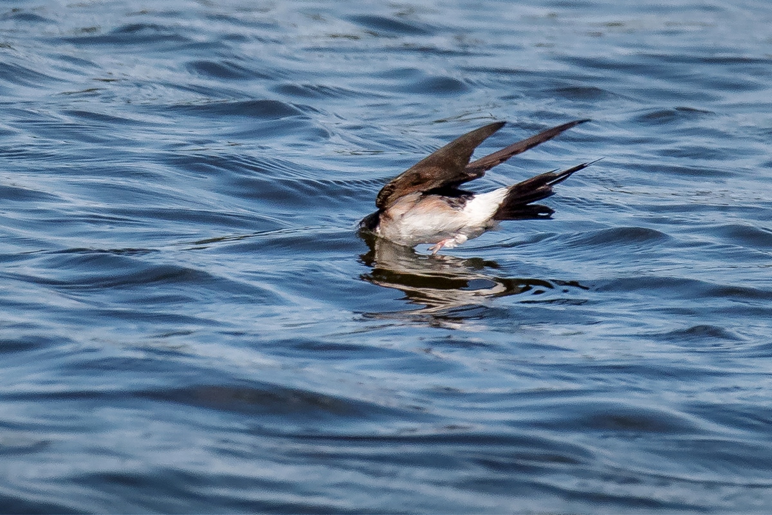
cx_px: 386
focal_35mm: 900
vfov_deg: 1.5
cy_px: 258
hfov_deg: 2.3
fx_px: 19298
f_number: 6.3
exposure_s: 1/3200
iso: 500
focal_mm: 600
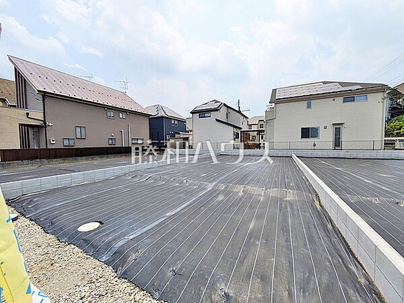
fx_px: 163
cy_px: 152
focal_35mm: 14
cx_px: 202
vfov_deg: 85.7
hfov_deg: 102.1
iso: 50
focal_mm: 1.83
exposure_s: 1/3322
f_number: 2.2
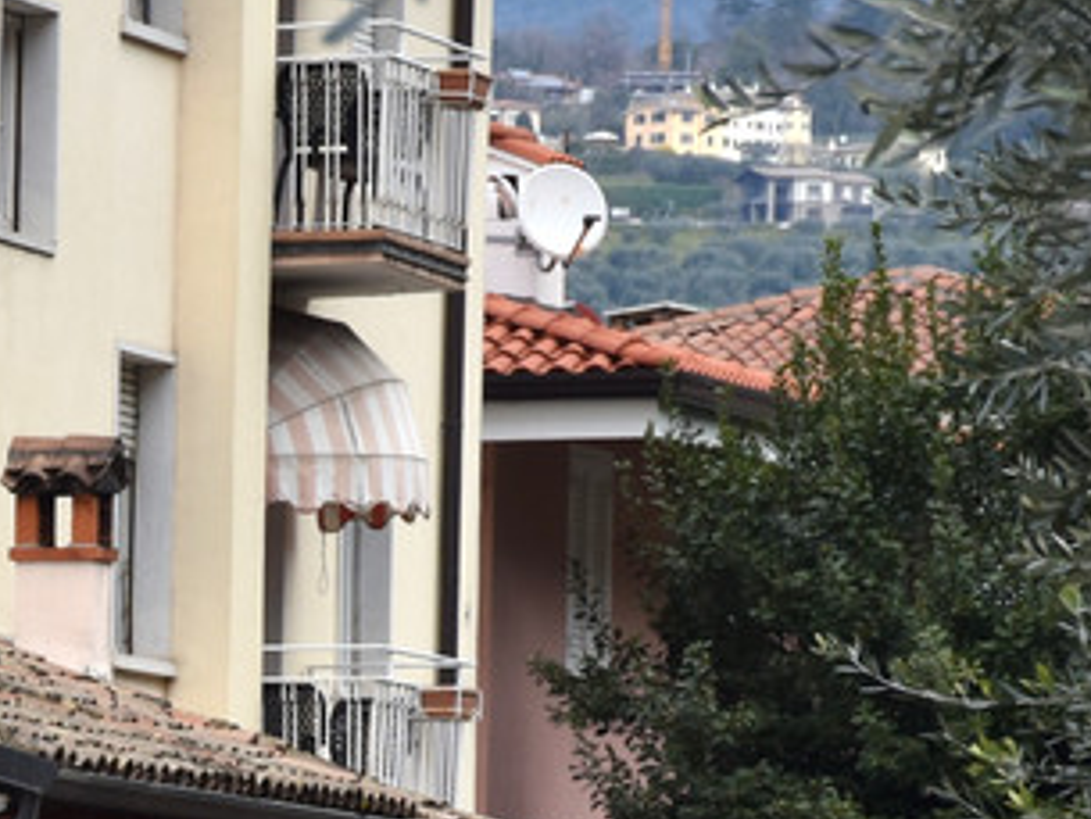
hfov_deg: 4.6
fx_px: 13428
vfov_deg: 3.5
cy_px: 1180
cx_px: -1019
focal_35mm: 426
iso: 100
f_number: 10
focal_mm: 75
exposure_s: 1/250
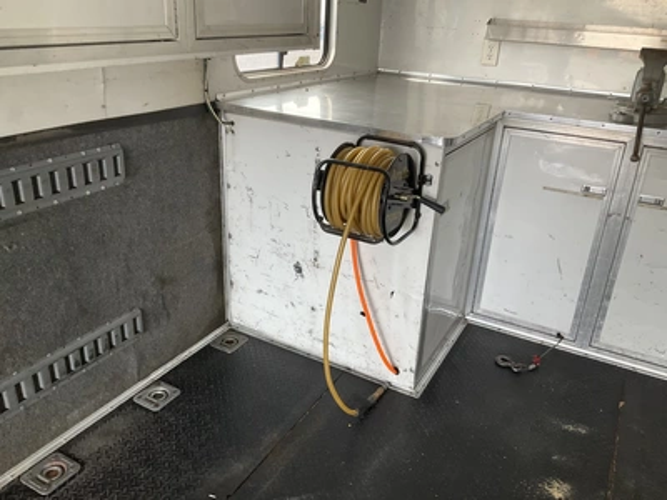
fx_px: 559
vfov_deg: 48.2
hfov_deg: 61.7
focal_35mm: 29
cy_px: 250
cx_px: 334
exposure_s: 1/60
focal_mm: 3
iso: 50
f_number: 1.8
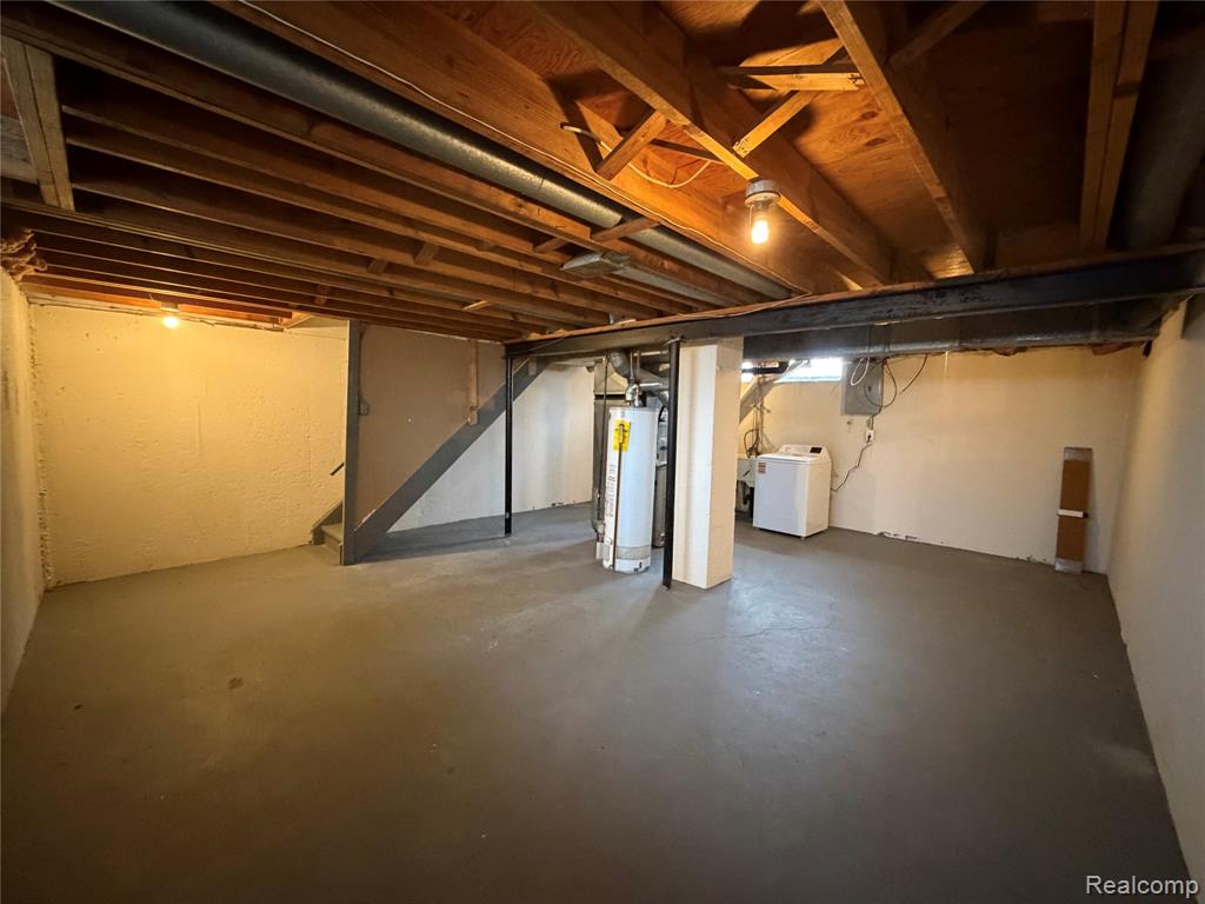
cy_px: 452
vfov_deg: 85.7
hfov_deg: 102.1
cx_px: 602
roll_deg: -1.4
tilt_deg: -5.2
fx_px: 487
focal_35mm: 14
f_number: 2.2
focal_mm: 2.22
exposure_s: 1/40
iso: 1250
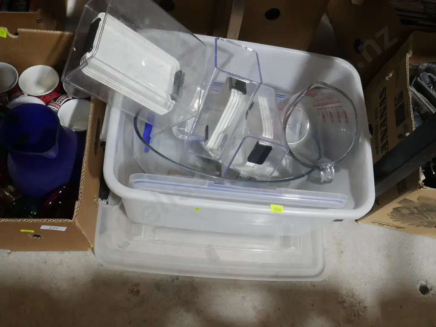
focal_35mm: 30
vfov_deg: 46.8
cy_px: 164
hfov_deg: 60.0
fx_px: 378
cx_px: 218
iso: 2000
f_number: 9
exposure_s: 1/60
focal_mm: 15
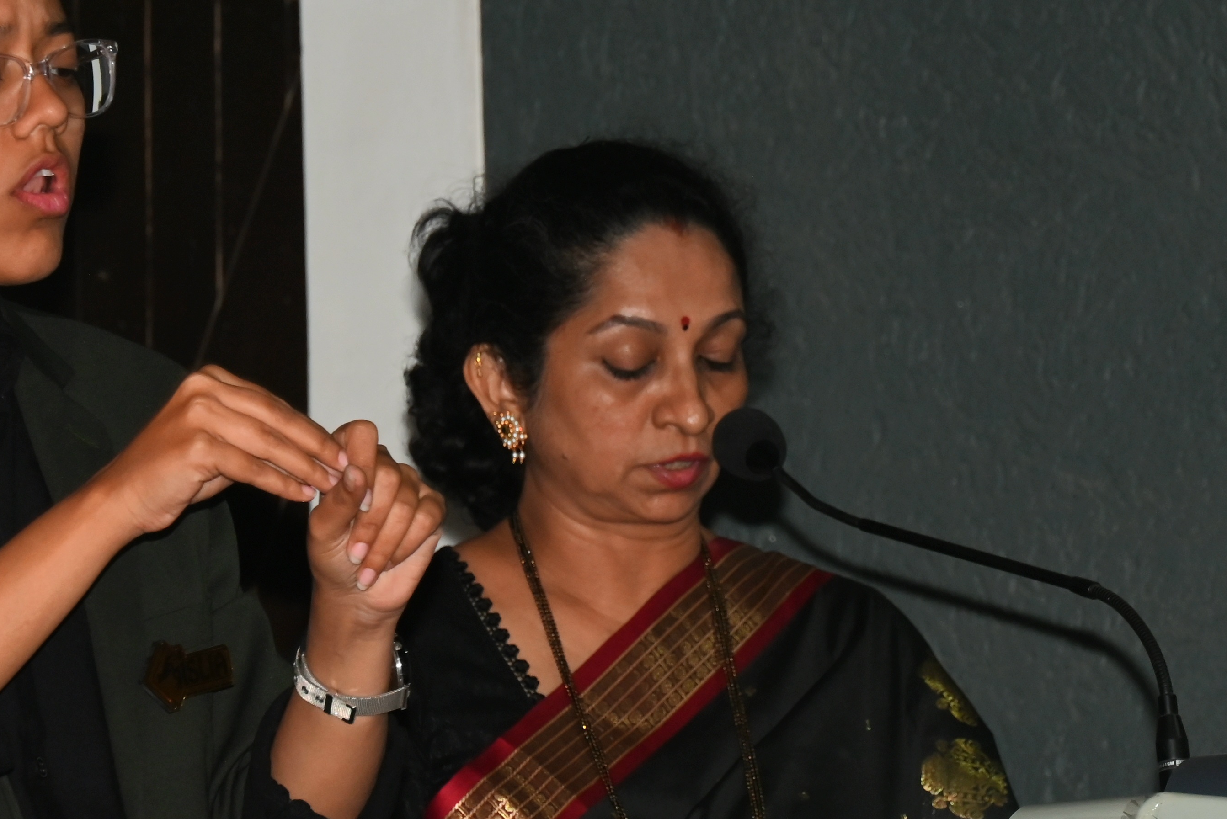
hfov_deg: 5.4
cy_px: 384
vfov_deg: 3.6
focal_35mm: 381
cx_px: 779
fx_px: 12991
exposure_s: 1/125
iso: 1000
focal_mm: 170
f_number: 9
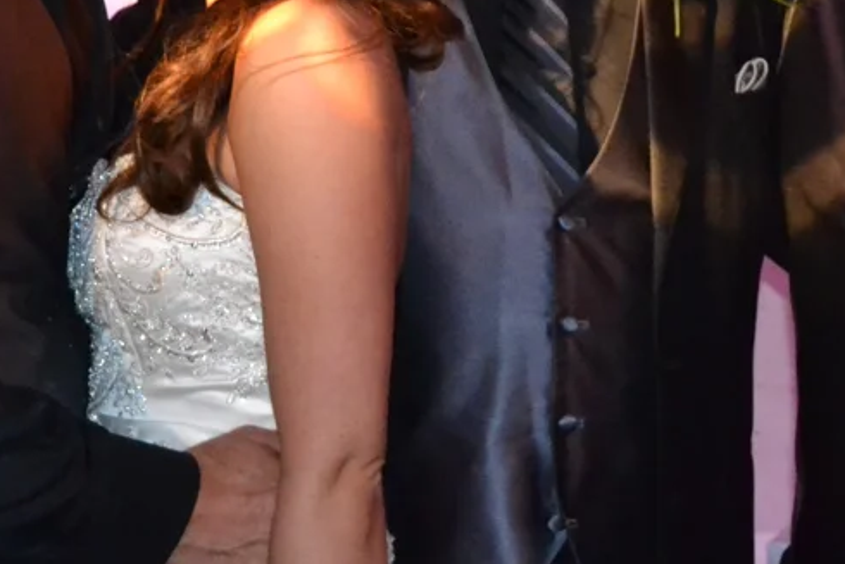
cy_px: -22
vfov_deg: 11.4
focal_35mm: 119
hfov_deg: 17.2
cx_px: 491
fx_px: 2794
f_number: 4
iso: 3200
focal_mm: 24
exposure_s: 1/60
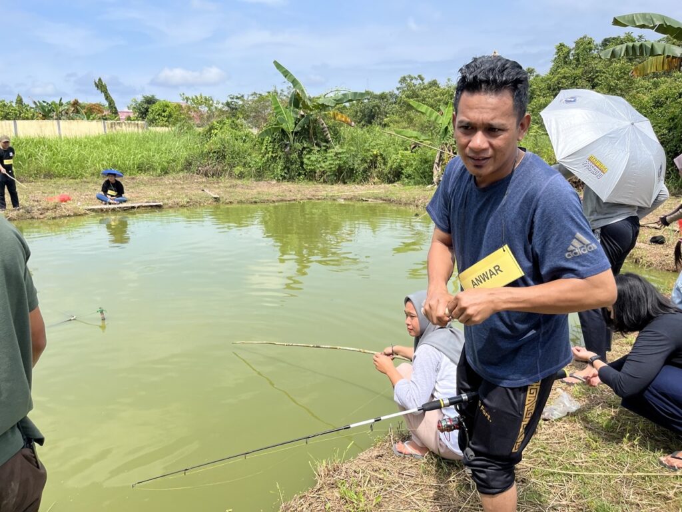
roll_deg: +1.8
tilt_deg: -12.1
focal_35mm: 26
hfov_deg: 67.3
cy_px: 256
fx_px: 512
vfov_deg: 53.1
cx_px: 341
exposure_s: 1/2137
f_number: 1.6
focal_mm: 5.1
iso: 50
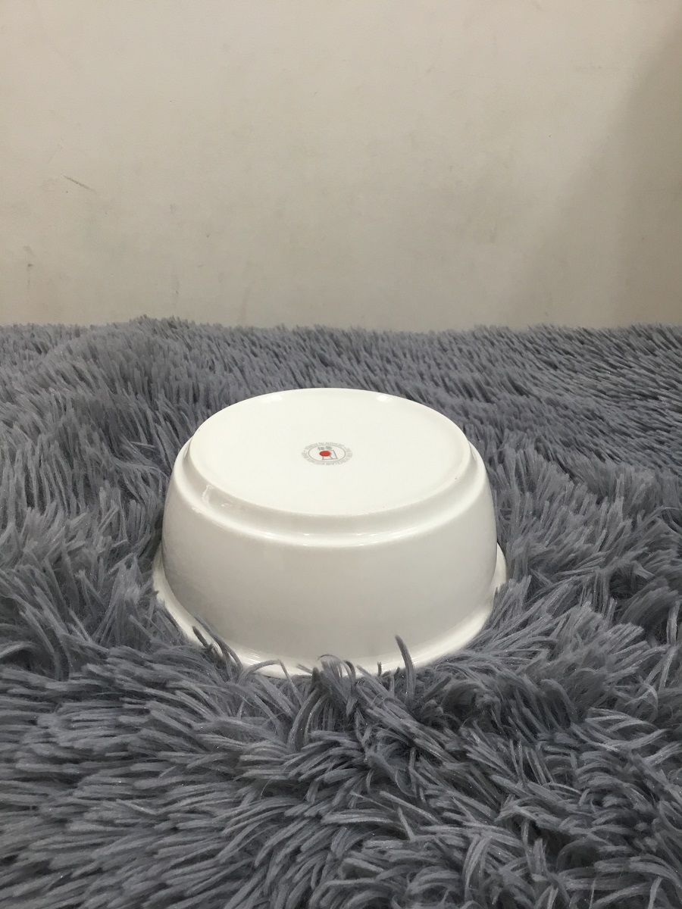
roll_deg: -0.2
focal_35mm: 31
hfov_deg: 45.4
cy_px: 454
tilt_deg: -27.2
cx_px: 341
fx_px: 814
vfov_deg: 58.4
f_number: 2.4
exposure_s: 1/33
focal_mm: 3.3
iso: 64
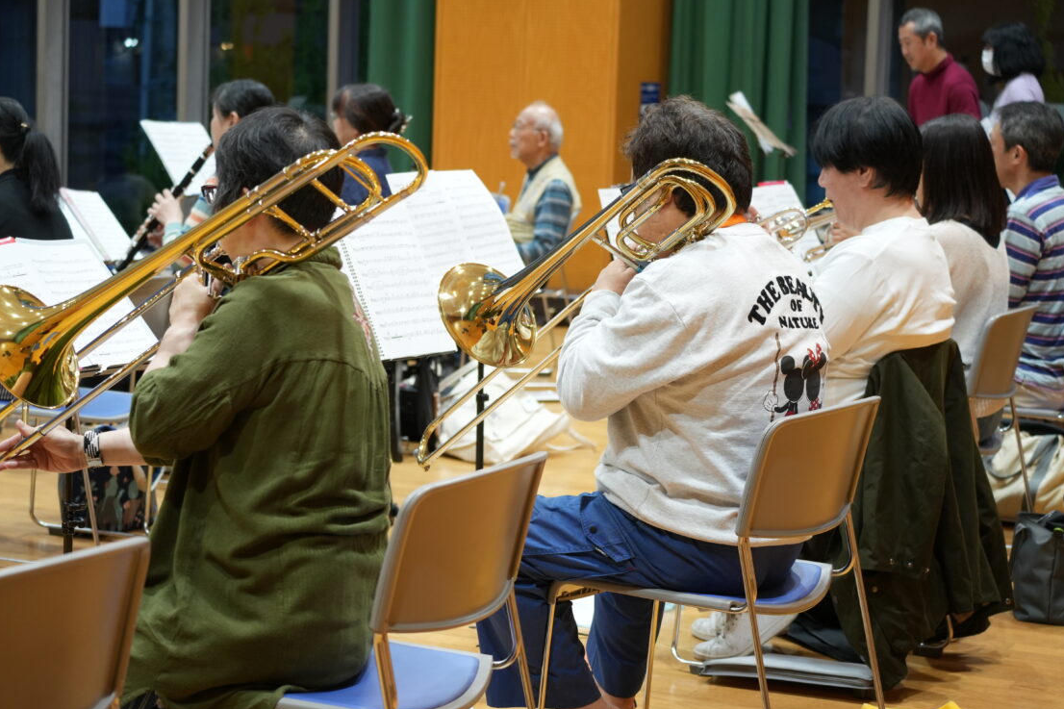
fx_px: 2393
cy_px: 377
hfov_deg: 25.1
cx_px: 484
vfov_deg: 16.8
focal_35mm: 81
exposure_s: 1/80
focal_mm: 70
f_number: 4.5
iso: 1250
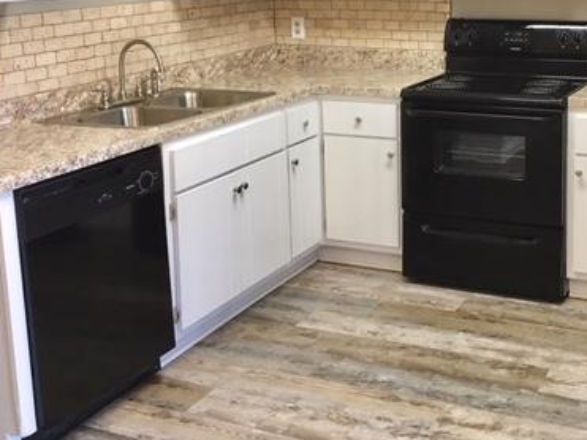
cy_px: 97
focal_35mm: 50
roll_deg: -0.1
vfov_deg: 28.5
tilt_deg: -9.3
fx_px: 848
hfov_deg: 37.2
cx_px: 443
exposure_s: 1/30
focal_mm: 4.15
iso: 32
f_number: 2.2
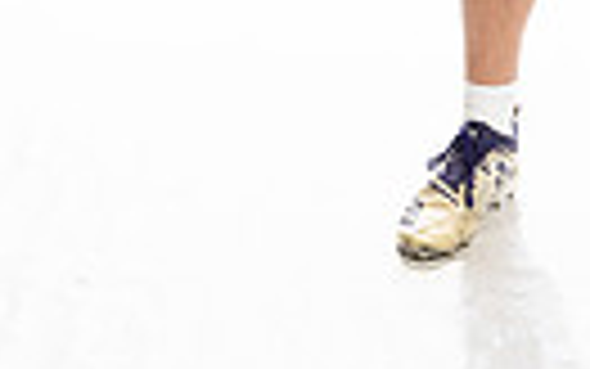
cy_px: -504
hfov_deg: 11.9
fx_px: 2815
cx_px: 518
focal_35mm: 175
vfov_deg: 7.1
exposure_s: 1/250
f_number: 8
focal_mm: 50
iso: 800
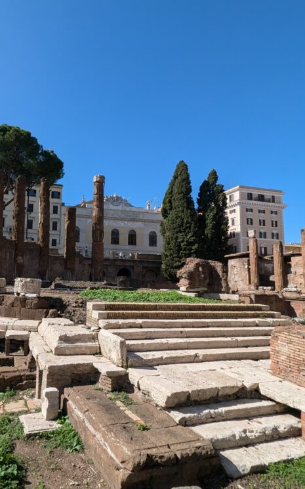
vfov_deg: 88.0
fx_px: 253
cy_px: 253
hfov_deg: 57.2
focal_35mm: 19
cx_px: 57
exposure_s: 1/1513
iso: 44
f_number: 2.2
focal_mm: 1.95
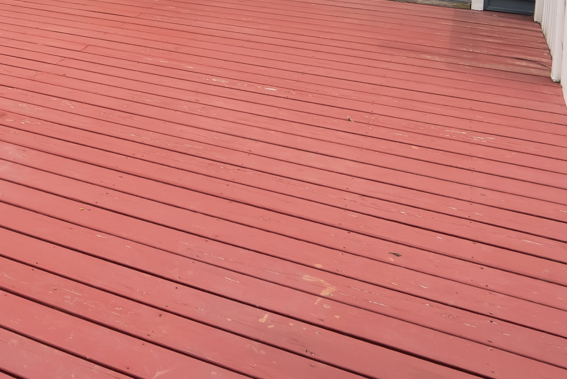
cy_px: -188
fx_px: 772
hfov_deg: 36.4
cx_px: 5
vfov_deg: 22.6
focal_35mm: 49
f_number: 8
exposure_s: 1/250
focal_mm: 16
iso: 100
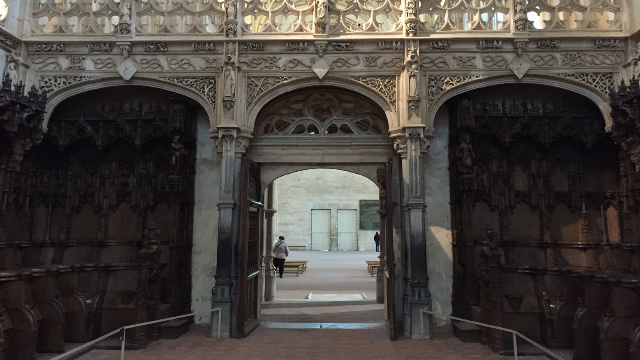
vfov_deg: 36.4
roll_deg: -0.7
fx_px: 543
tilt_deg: +10.2
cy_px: 129
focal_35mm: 32
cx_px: 317
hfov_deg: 61.0
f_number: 2.2
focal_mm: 4.15
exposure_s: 1/17
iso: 320
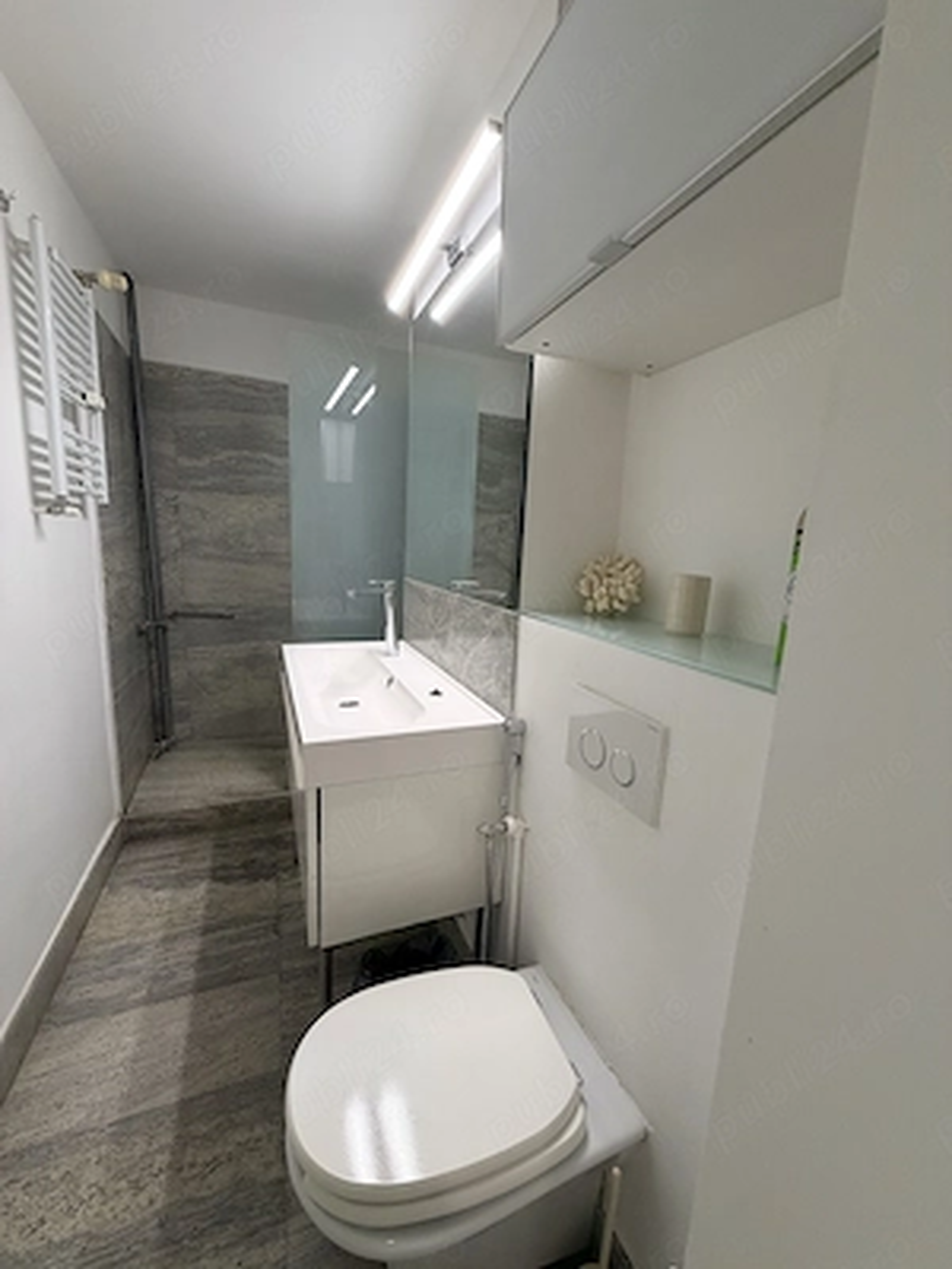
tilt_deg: -10.0
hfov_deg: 85.7
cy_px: 634
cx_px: 476
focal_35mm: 14
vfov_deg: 102.1
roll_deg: -2.6
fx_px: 513
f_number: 2.2
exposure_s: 1/100
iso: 250
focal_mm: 2.22
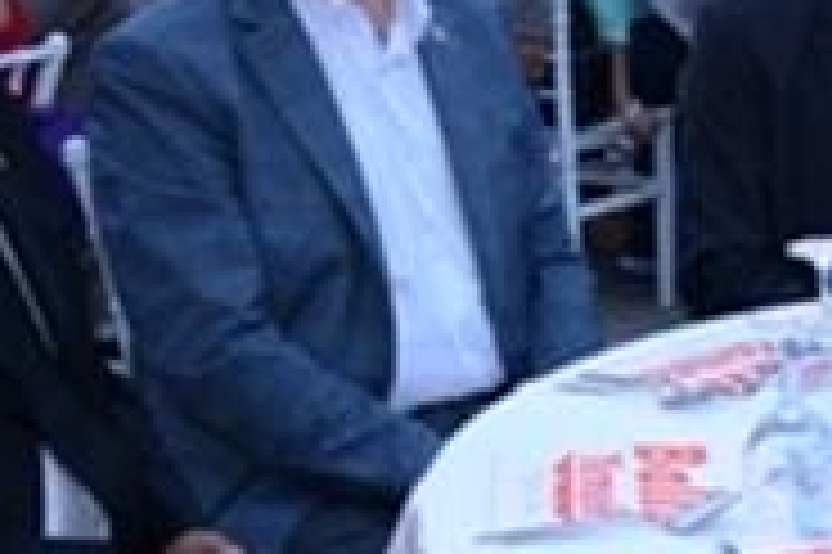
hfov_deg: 13.9
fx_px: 3144
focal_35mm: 136
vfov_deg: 10.0
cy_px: 95
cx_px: 1354
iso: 500
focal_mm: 21
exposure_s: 1/60
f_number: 3.8
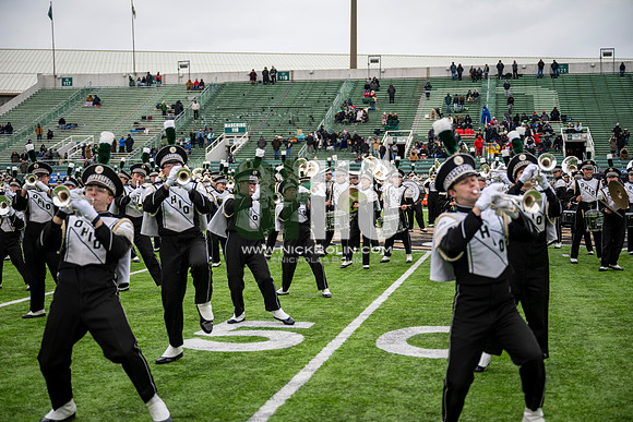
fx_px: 932
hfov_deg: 37.5
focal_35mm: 53
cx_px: 316
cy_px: 211
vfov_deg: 25.5
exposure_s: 1/500
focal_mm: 53
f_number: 2.8
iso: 100
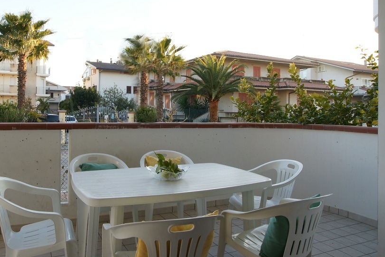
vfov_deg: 49.9
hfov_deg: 69.0
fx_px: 275
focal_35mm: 26
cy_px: 103
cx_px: 146
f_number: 6.3
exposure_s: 1/40
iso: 200
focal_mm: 13
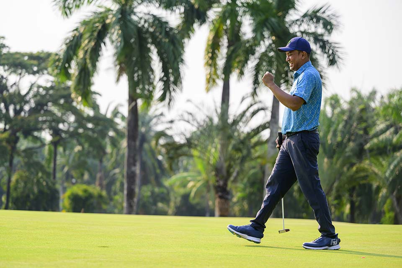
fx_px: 1105
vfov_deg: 13.8
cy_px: 134
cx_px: 201
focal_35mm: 99
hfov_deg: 20.6
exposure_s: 1/4000
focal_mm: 99
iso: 360
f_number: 2.8
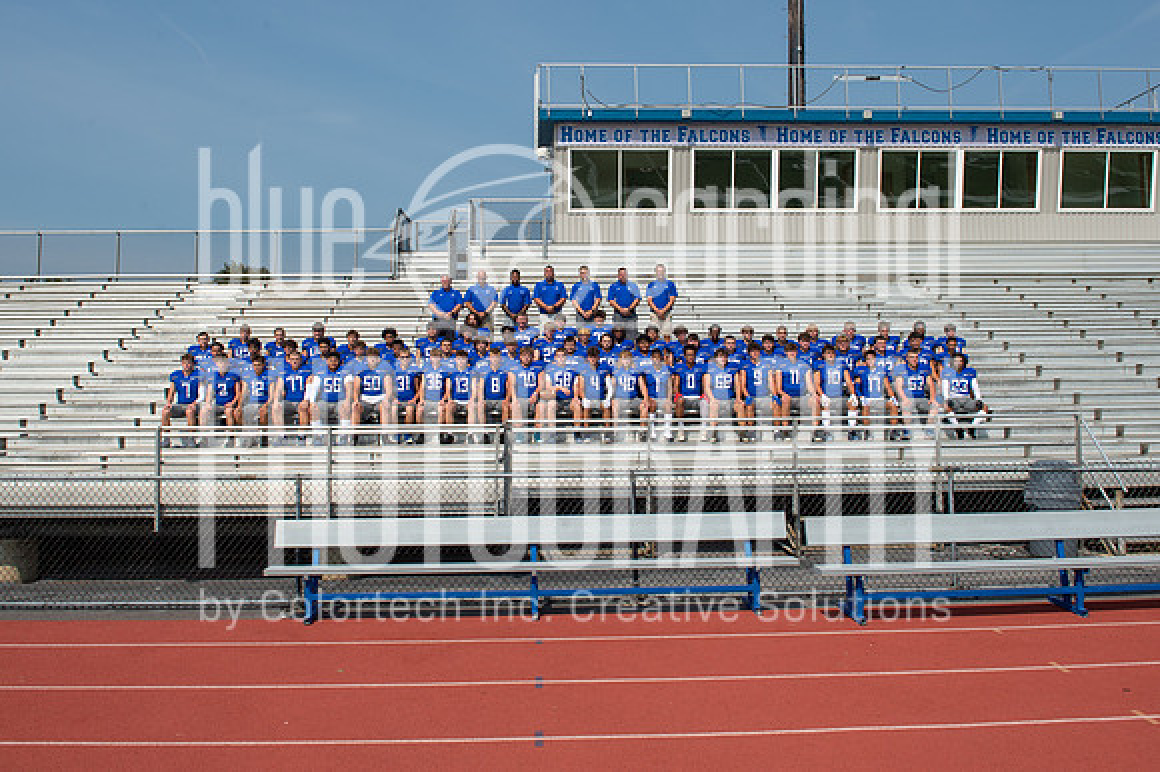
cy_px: 305
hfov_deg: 60.1
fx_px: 1002
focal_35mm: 31
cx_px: 569
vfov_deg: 41.9
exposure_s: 1/250
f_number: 10
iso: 100
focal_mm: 24
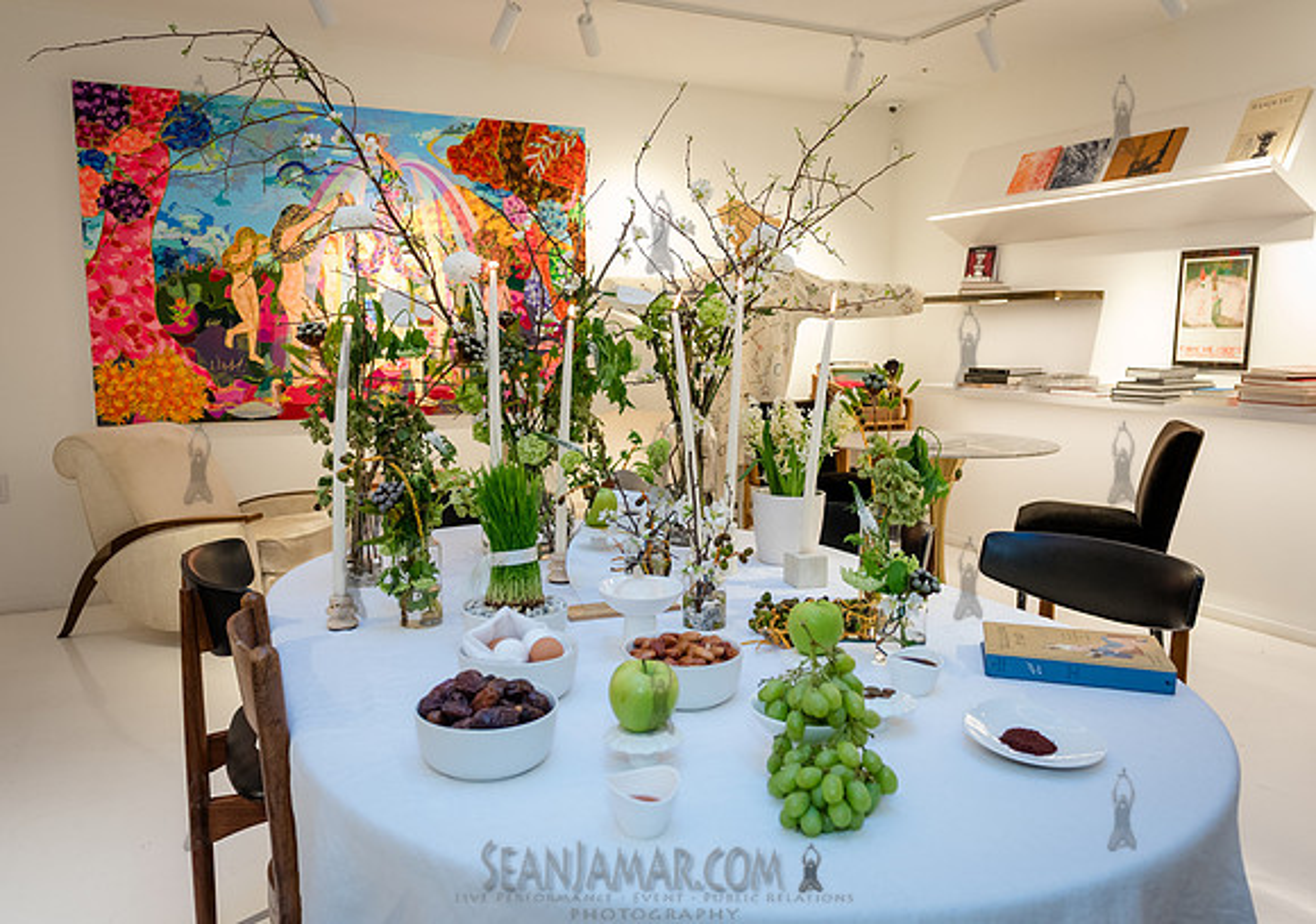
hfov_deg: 66.4
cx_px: 634
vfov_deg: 49.3
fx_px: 1005
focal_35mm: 27
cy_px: 475
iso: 1600
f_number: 4
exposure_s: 1/200
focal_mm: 24
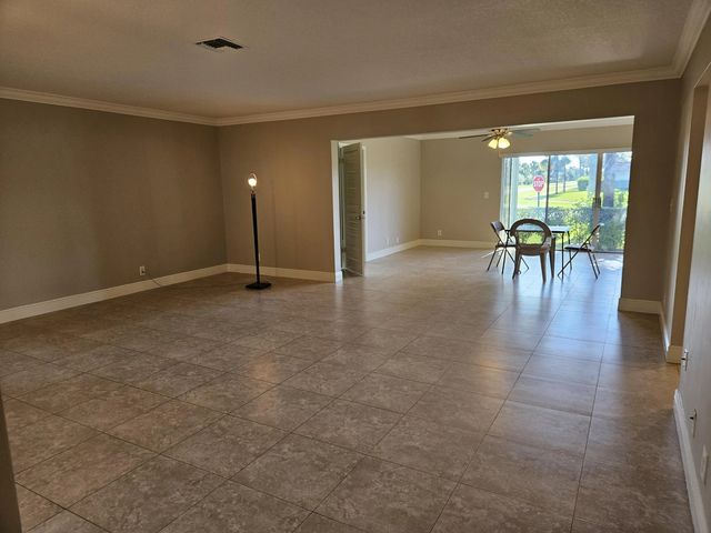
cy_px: 266
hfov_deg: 73.9
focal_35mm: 23
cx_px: 356
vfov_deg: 58.9
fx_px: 472
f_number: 1.8
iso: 100
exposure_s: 1/120
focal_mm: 5.4
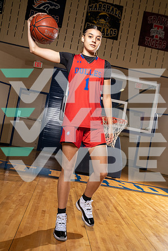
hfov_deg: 38.9
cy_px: 126
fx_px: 238
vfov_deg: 55.8
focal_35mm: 34
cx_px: 84
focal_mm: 34
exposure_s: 1/250
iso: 400
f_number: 5.6
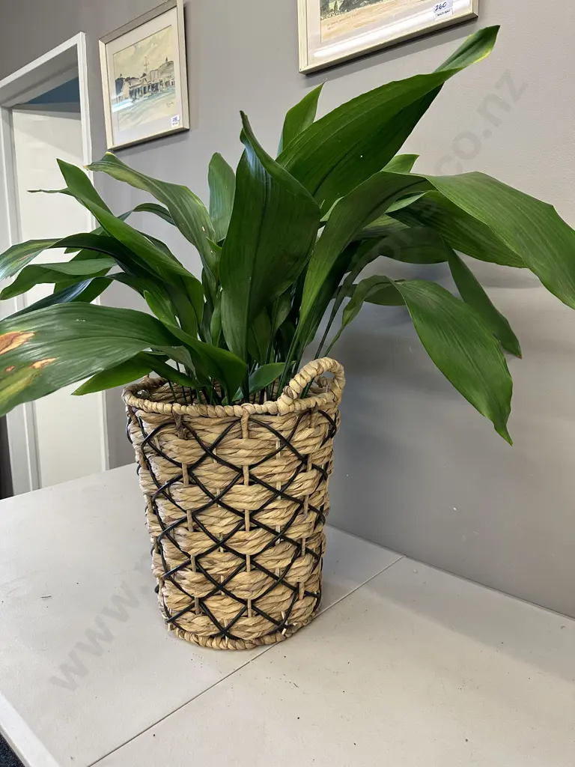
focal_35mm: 24
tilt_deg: -12.4
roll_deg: -0.2
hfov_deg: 56.8
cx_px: 288
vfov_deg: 71.6
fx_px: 532
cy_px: 384
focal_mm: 6.86
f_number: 1.78
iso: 200
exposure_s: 1/100
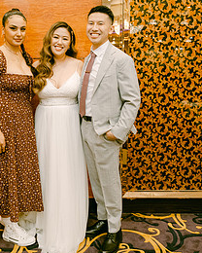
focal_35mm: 39
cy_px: 103
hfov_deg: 37.8
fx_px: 291
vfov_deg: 46.6
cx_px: 65
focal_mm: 16
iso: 800
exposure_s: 1/125
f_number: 2.8
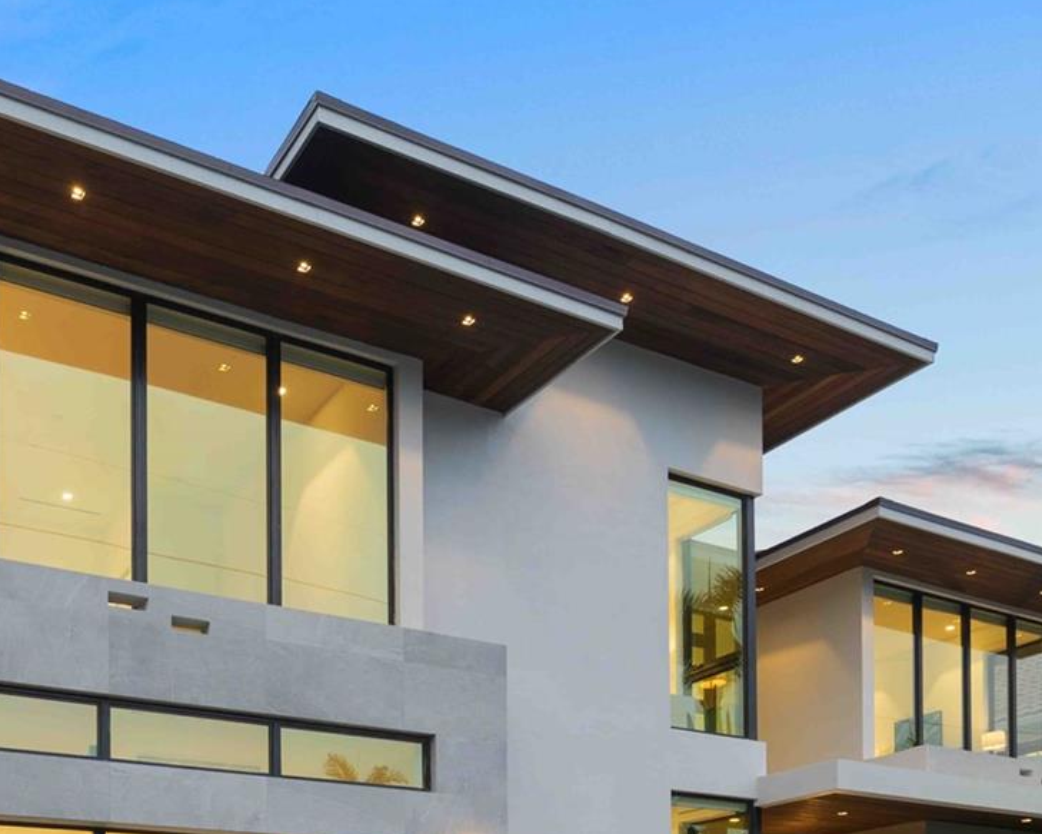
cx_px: 314
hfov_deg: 50.2
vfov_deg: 40.7
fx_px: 1079
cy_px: 653
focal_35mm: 35
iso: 100
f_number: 5.6
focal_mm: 17
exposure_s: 1/4
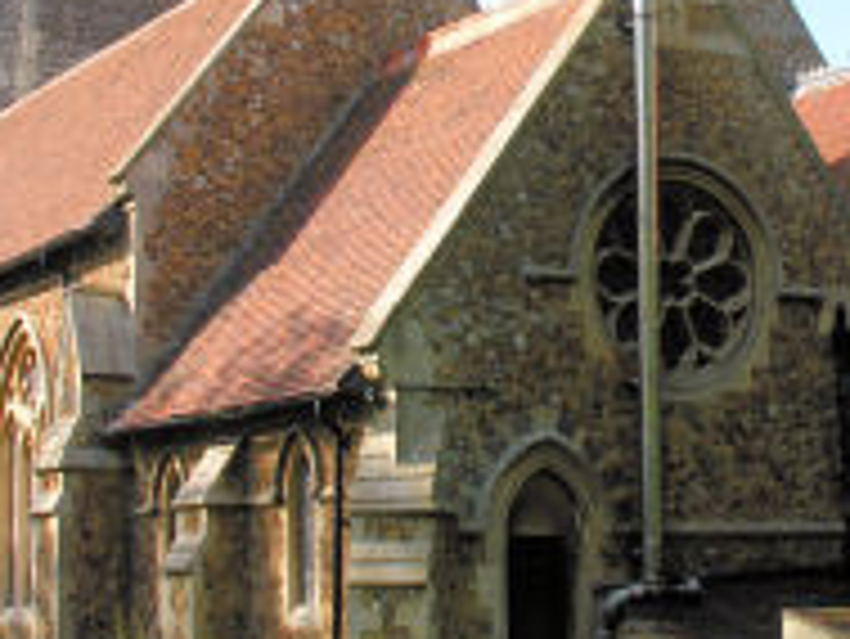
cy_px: 178
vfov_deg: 17.3
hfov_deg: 22.9
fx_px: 2089
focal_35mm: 85
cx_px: 594
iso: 50
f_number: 5
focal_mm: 8.9
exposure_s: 1/122
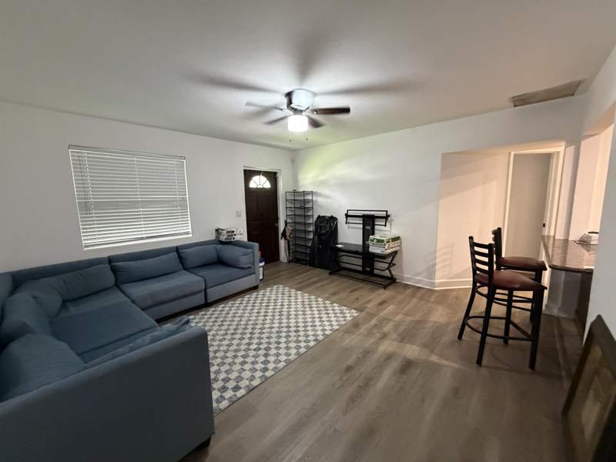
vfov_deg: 85.7
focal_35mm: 14
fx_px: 249
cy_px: 231
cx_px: 308
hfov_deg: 102.1
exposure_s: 1/60
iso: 800
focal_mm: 2.22
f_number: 2.2
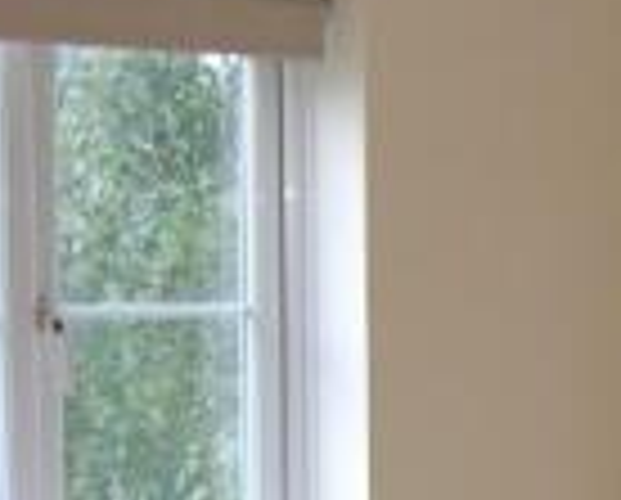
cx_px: 860
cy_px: 477
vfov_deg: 12.8
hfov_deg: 15.1
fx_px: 2210
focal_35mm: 120
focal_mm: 18
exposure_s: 1/60
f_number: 3.5
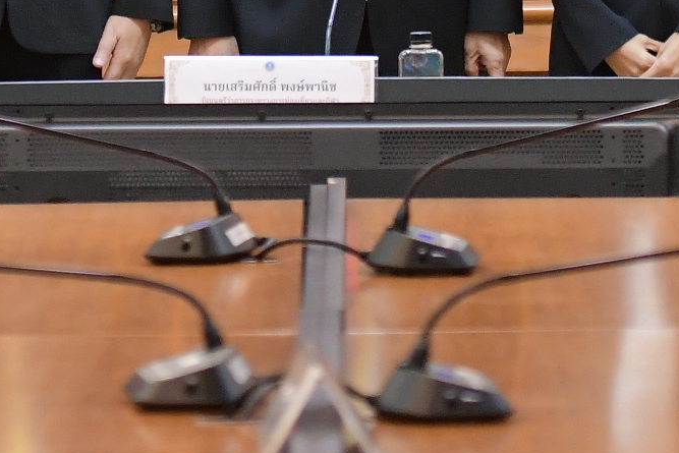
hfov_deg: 4.8
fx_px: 8168
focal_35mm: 433
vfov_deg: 3.1
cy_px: -544
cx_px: 364
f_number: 2.8
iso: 1600
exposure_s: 1/160
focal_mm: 70
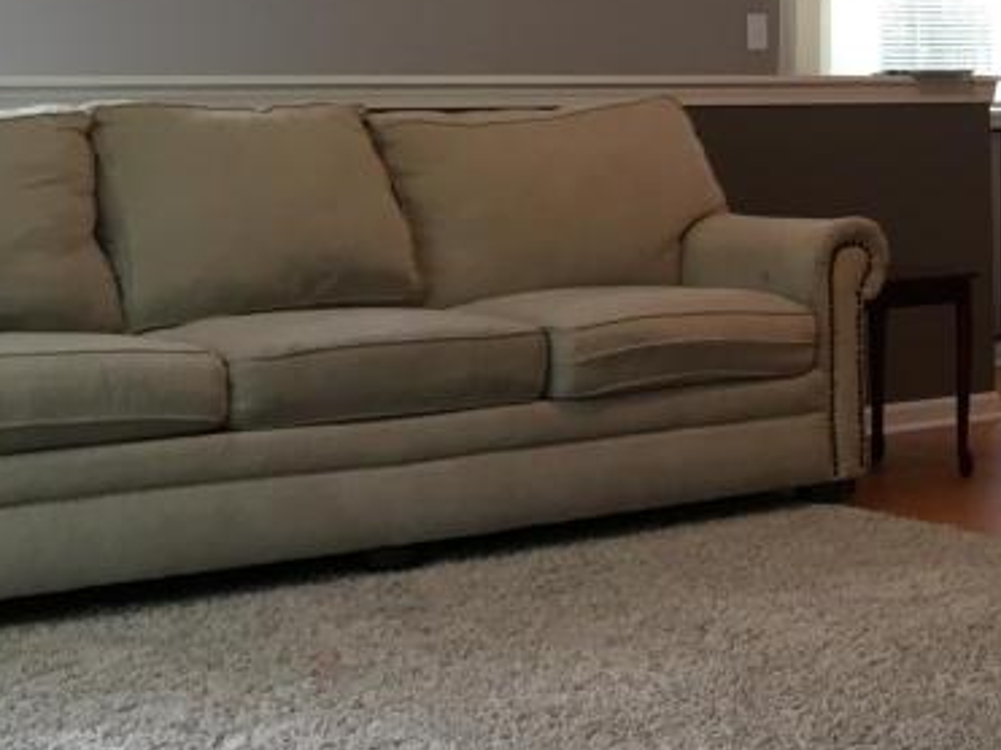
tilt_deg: +3.0
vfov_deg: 18.1
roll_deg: +1.7
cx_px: 1136
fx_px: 2313
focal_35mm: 80
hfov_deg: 22.8
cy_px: 46
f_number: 2.2
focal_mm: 4.15
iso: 50
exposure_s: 1/30
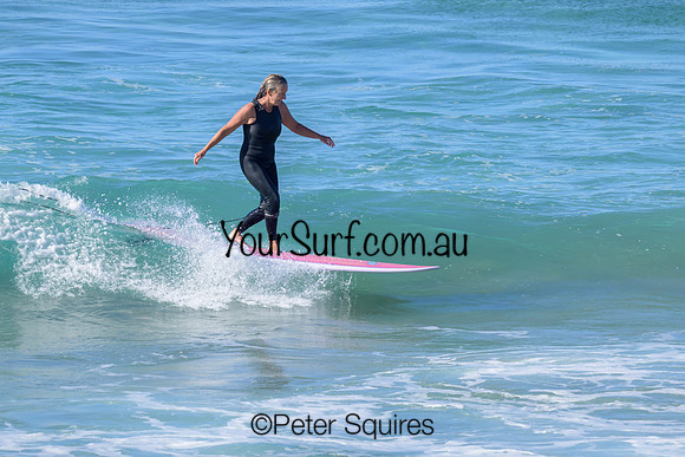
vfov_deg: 2.2
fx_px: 12145
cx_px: 333
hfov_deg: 3.2
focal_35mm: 638
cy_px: 188
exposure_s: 1/1250
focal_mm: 470
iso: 560
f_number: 10
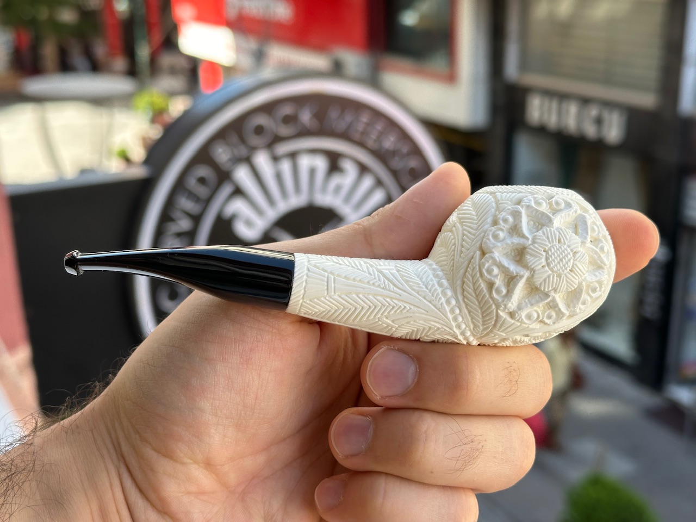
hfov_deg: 39.7
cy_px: 261
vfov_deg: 30.3
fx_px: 965
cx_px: 348
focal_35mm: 48
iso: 64
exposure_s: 1/448
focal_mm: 6.86
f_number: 1.78
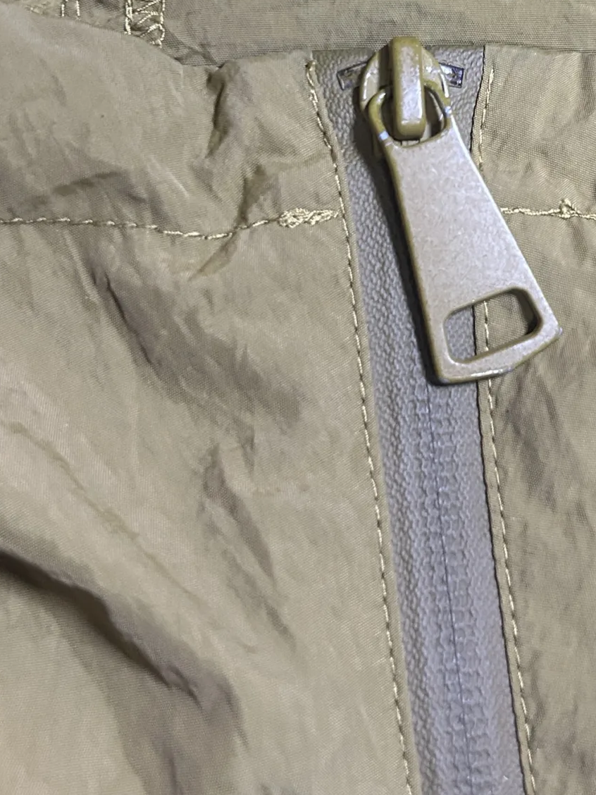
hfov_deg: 24.3
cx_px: 500
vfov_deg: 31.6
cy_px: 126
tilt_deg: -53.1
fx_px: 1354
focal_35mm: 59
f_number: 1.5
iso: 320
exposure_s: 1/50
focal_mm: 5.7
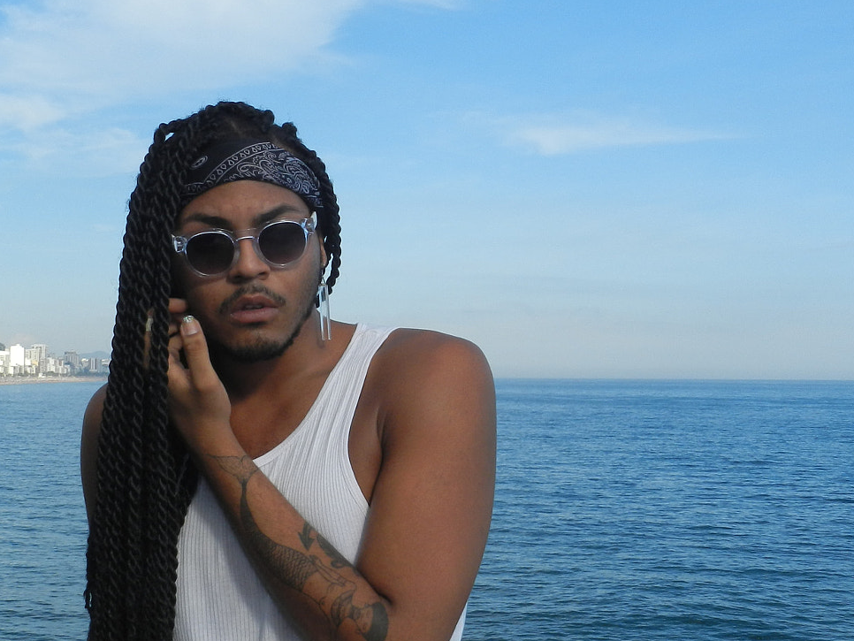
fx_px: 1308
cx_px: 365
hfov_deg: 36.1
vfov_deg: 27.5
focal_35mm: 53
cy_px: 335
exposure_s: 1/1000
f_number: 4
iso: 160
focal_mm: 5.6
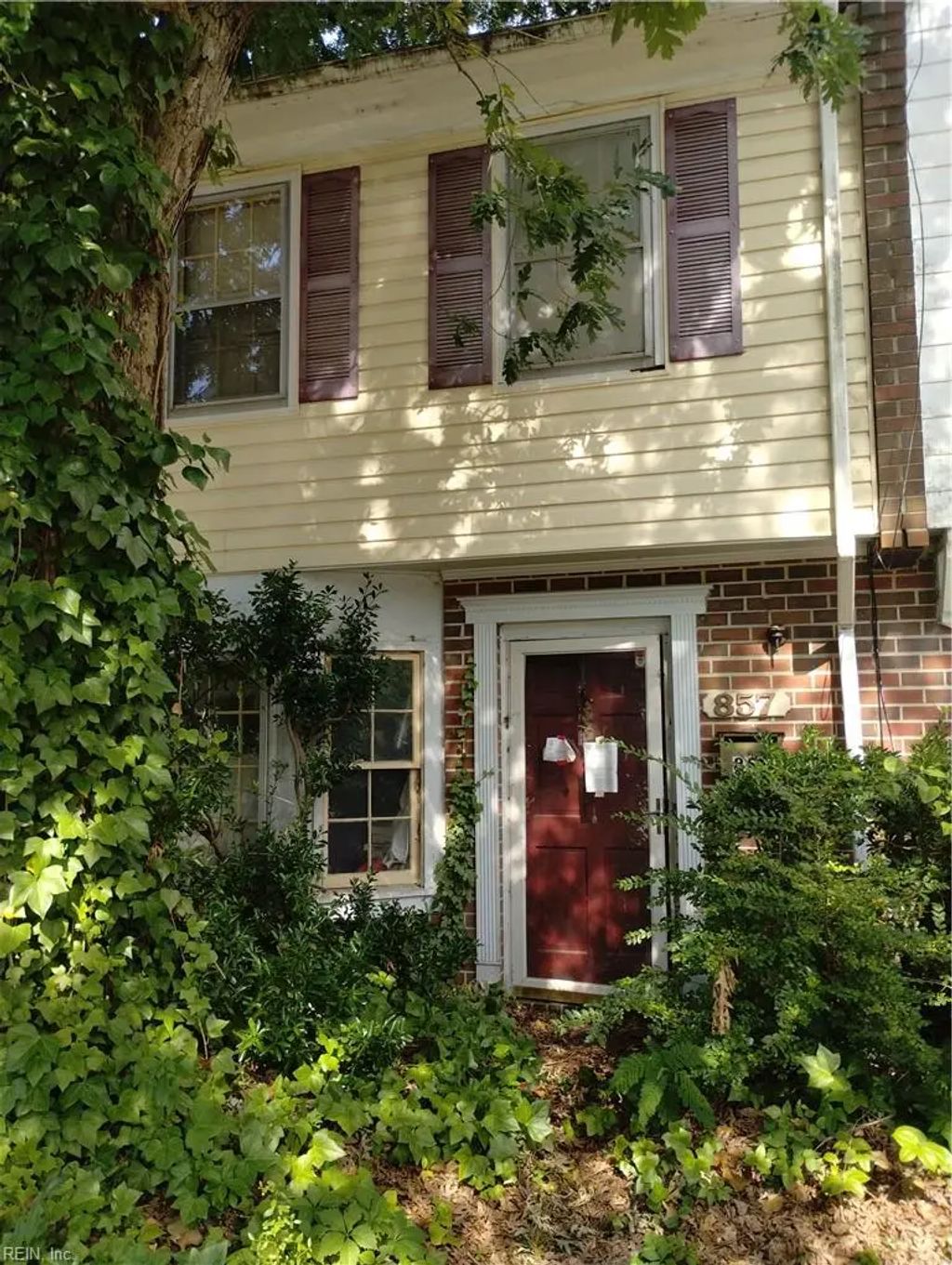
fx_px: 1025
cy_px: 632
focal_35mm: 28
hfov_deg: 49.8
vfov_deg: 63.4
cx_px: 476
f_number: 1.8
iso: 100
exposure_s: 1/188
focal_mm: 4.27
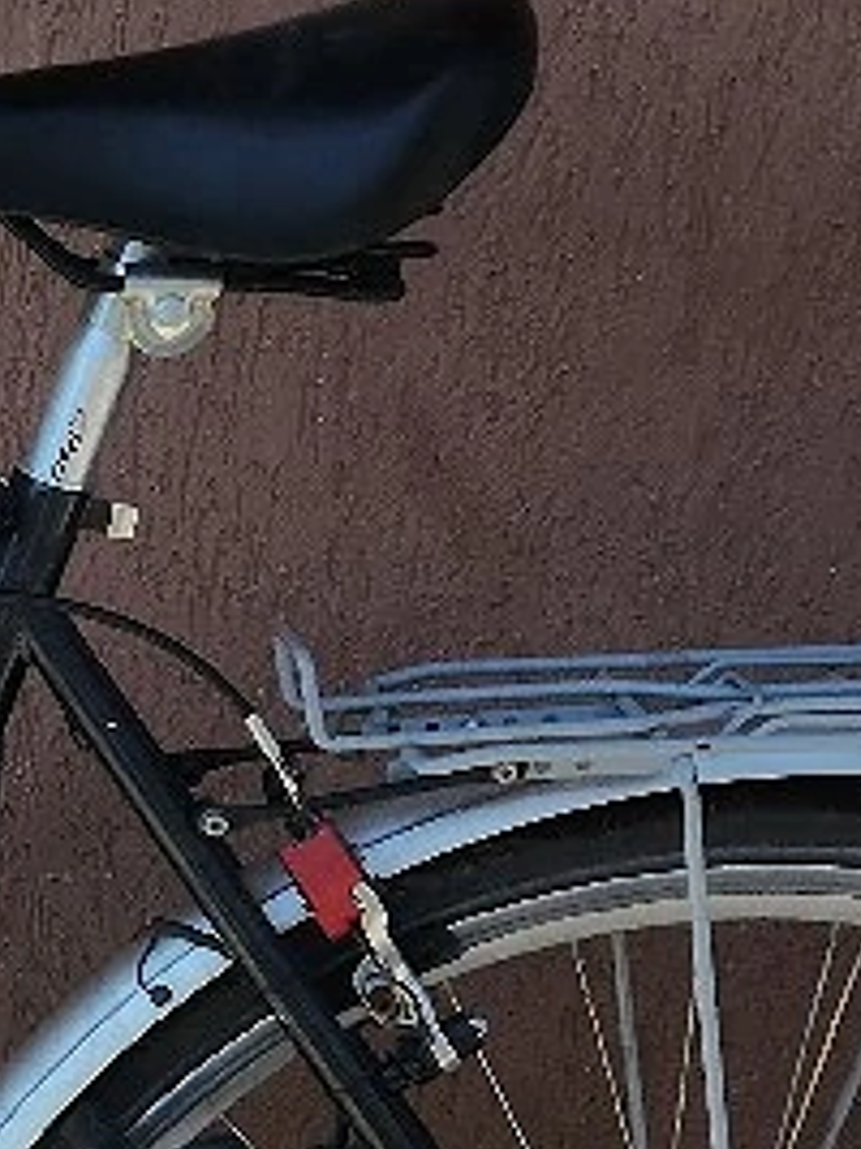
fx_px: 3817
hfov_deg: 11.9
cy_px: 1091
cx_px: -641
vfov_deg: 16.8
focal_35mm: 115
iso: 20
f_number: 1.8
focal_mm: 5.4
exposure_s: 1/833
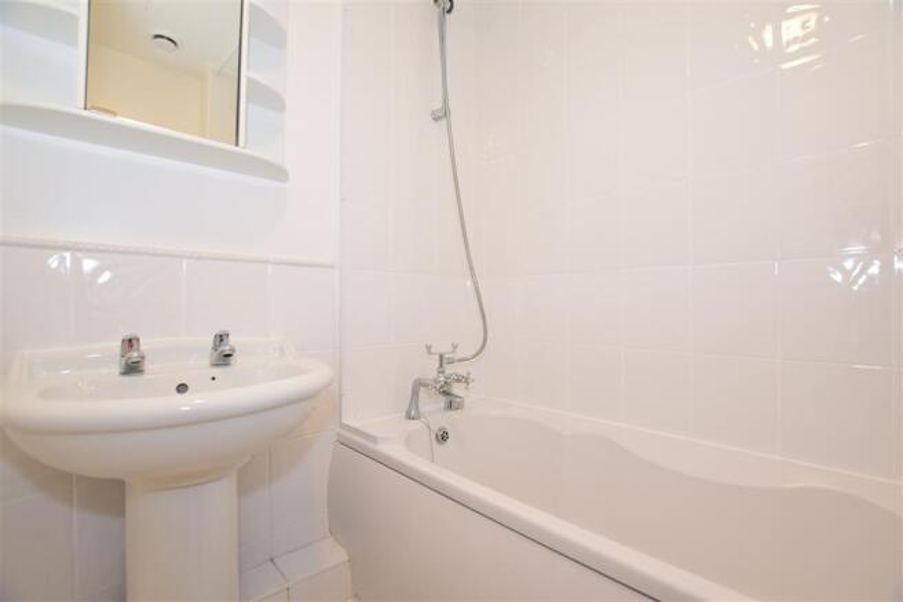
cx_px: 452
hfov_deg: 100.4
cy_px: 301
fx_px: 376
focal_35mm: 15
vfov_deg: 77.3
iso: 400
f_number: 5.6
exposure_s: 1/20
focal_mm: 10
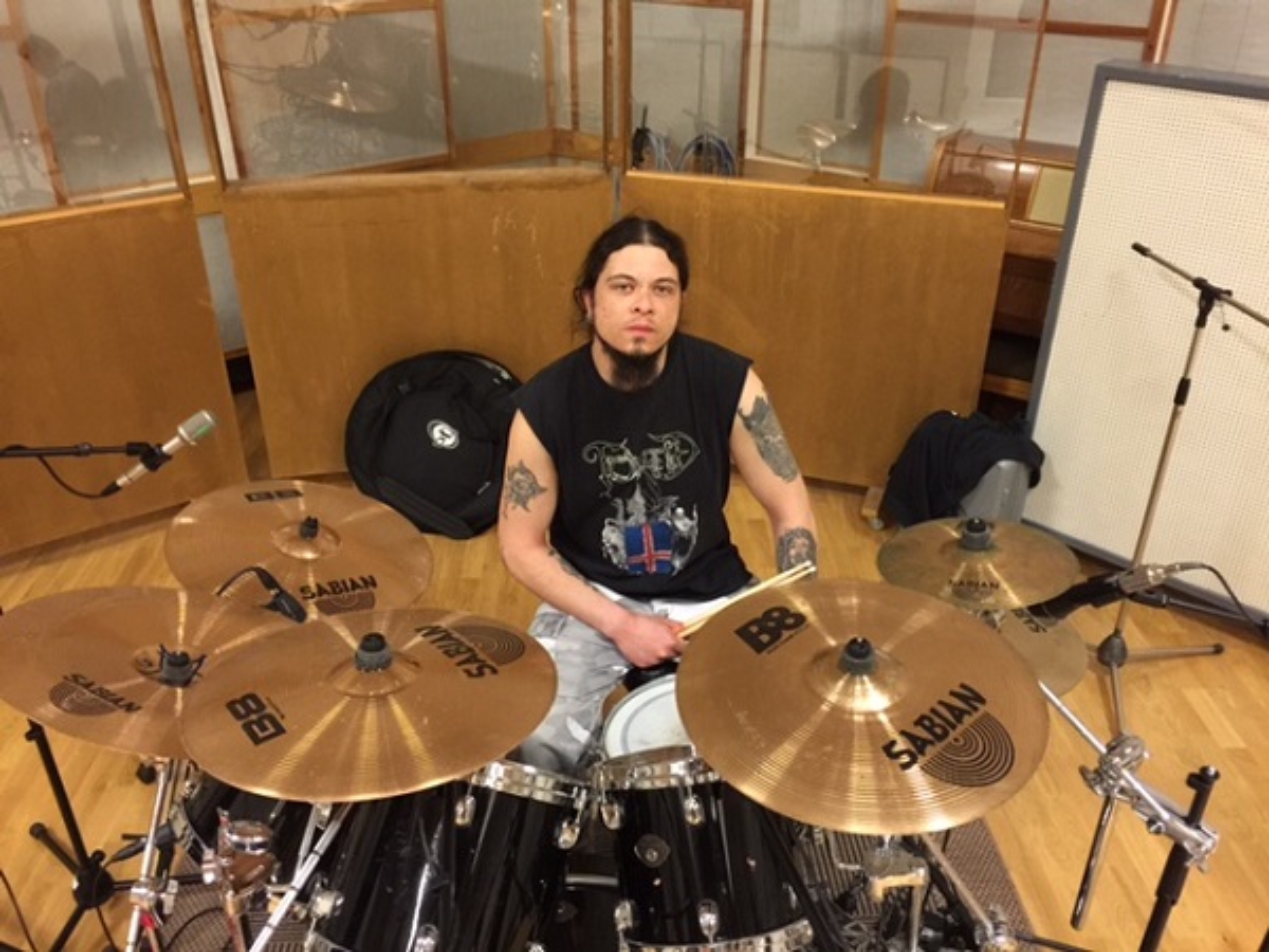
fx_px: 1063
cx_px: 634
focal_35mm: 29
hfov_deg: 61.7
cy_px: 476
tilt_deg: -28.8
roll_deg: -0.4
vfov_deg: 48.2
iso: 125
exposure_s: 1/8
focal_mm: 4.15
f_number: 2.2
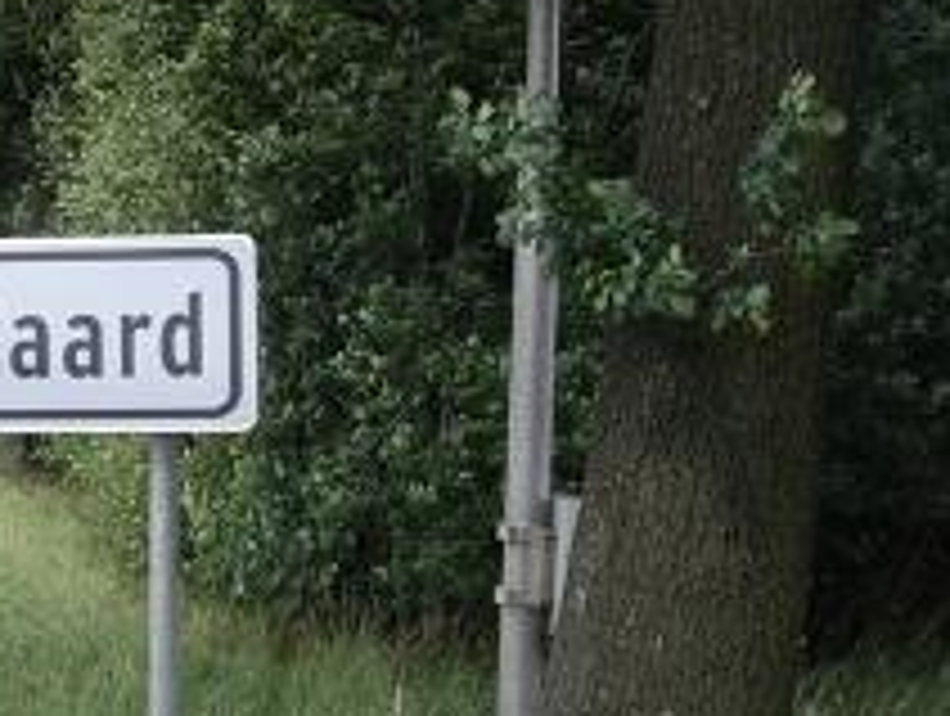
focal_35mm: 115
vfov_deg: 12.9
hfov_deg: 16.4
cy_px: 239
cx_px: -189
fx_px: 3161
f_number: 2.8
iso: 64
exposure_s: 1/200
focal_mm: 7.9
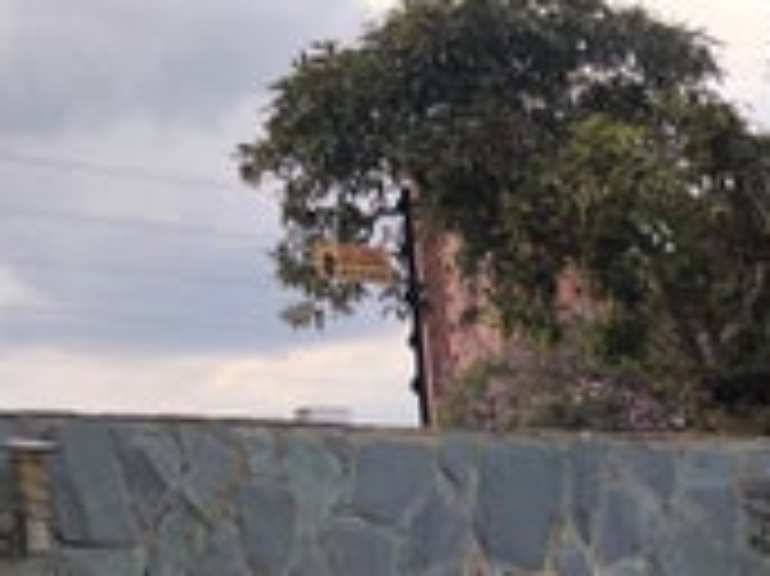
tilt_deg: -8.2
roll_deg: +2.3
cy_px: 864
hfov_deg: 16.0
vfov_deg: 13.3
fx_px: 2334
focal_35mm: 105
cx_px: 1369
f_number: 1.8
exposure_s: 1/378
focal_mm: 4
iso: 20
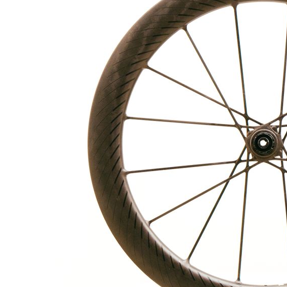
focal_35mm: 72
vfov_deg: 24.0
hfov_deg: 23.1
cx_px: 278
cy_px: 145
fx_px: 675
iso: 1250
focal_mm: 40
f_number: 7.1
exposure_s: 1/125
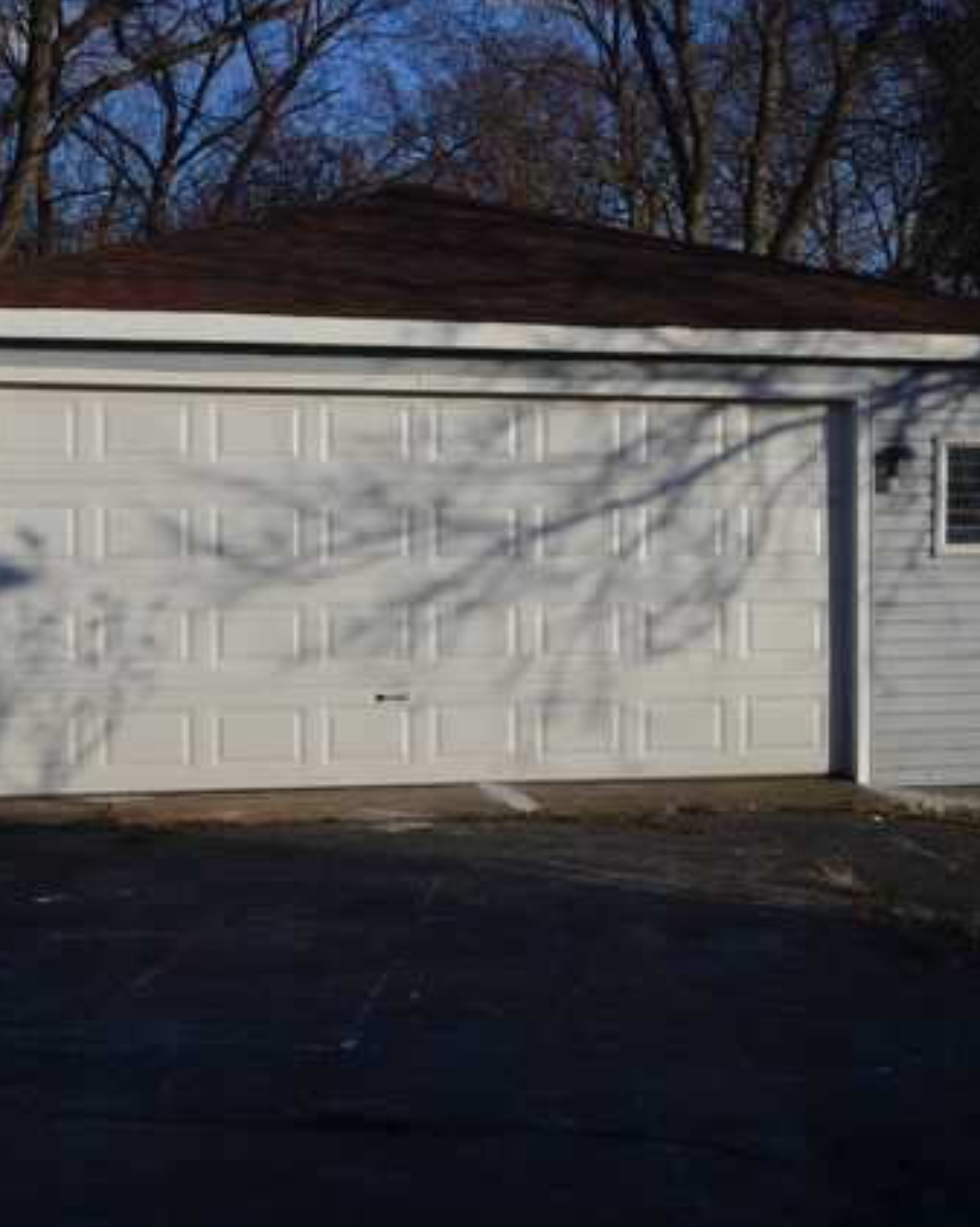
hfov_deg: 23.8
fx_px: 2323
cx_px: 480
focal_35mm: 64
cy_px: 614
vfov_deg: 29.6
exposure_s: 1/250
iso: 100
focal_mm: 30
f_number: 8
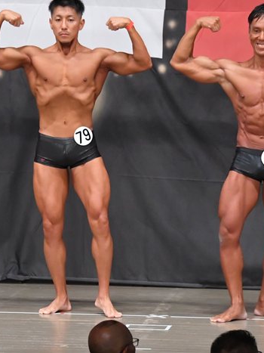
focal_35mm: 346
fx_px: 3520
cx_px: 77
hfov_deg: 4.3
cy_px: 159
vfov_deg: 5.7
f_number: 5.6
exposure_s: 1/400
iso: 6400
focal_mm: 145
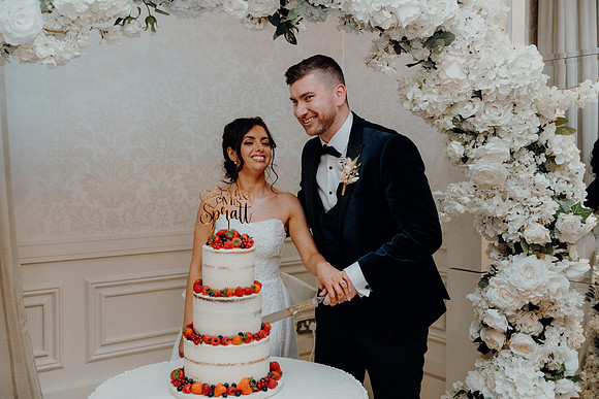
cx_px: 300
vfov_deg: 33.4
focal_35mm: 40
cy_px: 200
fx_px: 666
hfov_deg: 48.4
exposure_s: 1/160
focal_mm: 40
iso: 2500
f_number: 3.5
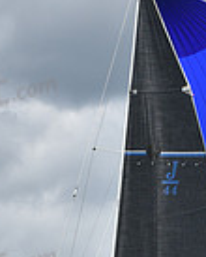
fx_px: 2114
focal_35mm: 278
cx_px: 154
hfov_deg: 5.6
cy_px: 356
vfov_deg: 6.9
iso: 320
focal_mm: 70
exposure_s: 1/1250
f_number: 9
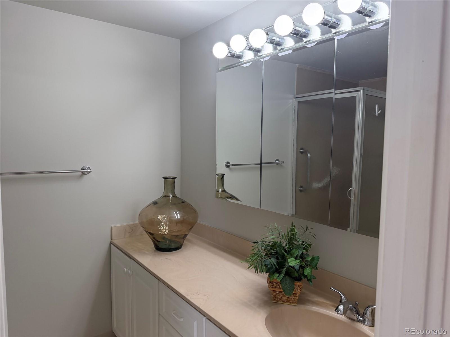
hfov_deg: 71.6
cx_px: 225
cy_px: 168
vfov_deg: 56.8
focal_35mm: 24
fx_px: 312
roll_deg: +0.1
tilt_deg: -4.6
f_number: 1.78
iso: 160
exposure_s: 1/215
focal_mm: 6.76
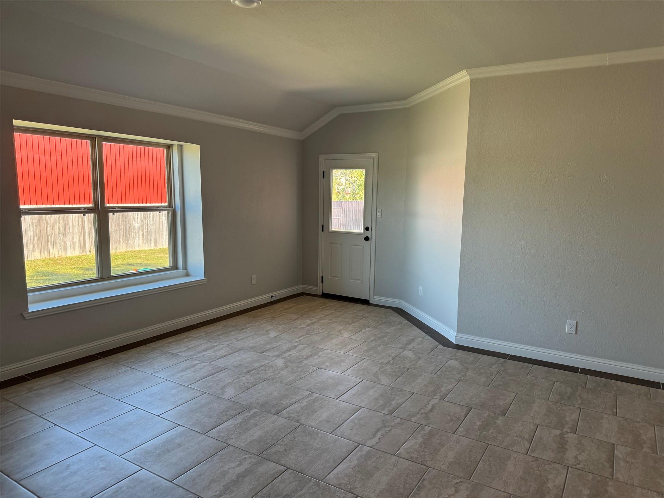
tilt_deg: -7.4
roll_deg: -1.3
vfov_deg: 56.8
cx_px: 332
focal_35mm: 24
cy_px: 249
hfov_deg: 71.6
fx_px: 460
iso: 125
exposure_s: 1/121
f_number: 1.78
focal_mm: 6.76
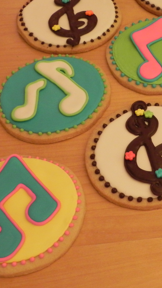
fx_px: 512
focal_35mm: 67
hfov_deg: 17.2
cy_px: 110
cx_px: 190
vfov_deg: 31.3
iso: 400
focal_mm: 6.6
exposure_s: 1/16.3
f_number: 3.2
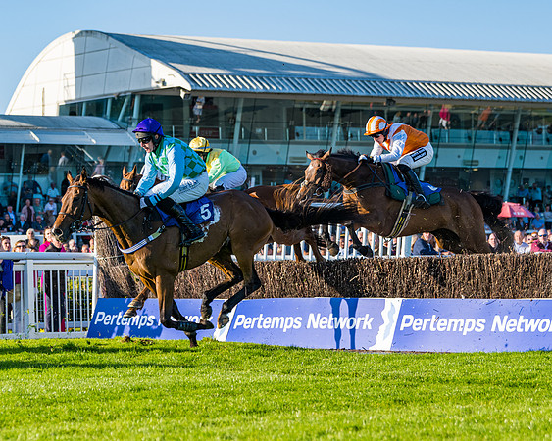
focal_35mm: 136
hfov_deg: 14.1
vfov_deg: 11.3
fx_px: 2228
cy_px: 269
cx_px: 206
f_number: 4
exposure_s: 1/1250
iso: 200
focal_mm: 95
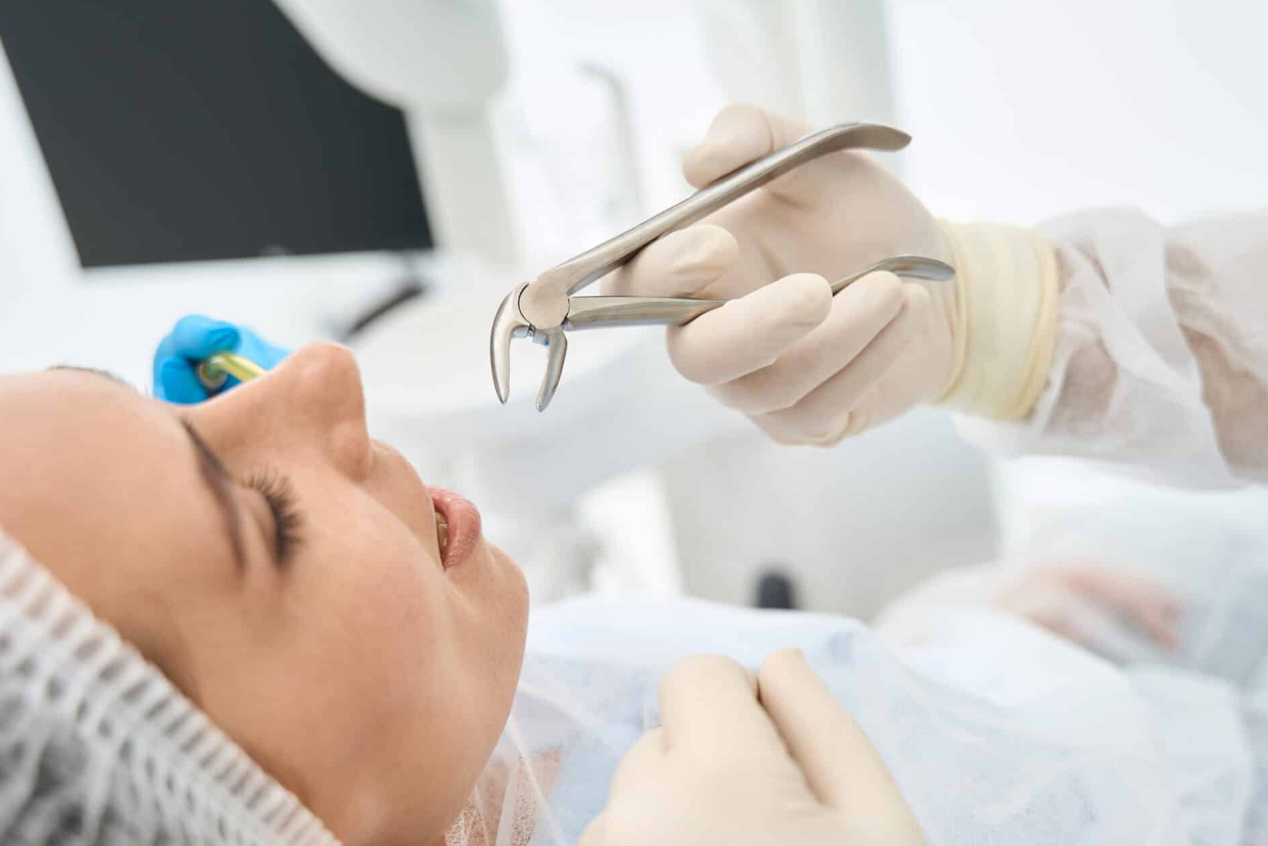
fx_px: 1604
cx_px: 706
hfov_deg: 43.1
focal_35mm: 46
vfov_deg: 29.4
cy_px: 538
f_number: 2.8
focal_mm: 33.4
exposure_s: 1/250
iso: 100
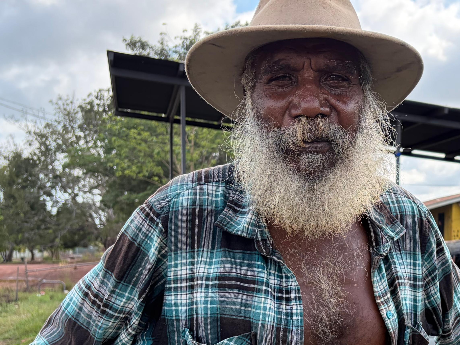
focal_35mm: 57
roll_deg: +0.1
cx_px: 371
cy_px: 298
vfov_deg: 25.0
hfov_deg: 32.8
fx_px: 757
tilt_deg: -4.0
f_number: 1.6
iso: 64
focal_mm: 5.96
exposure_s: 1/920
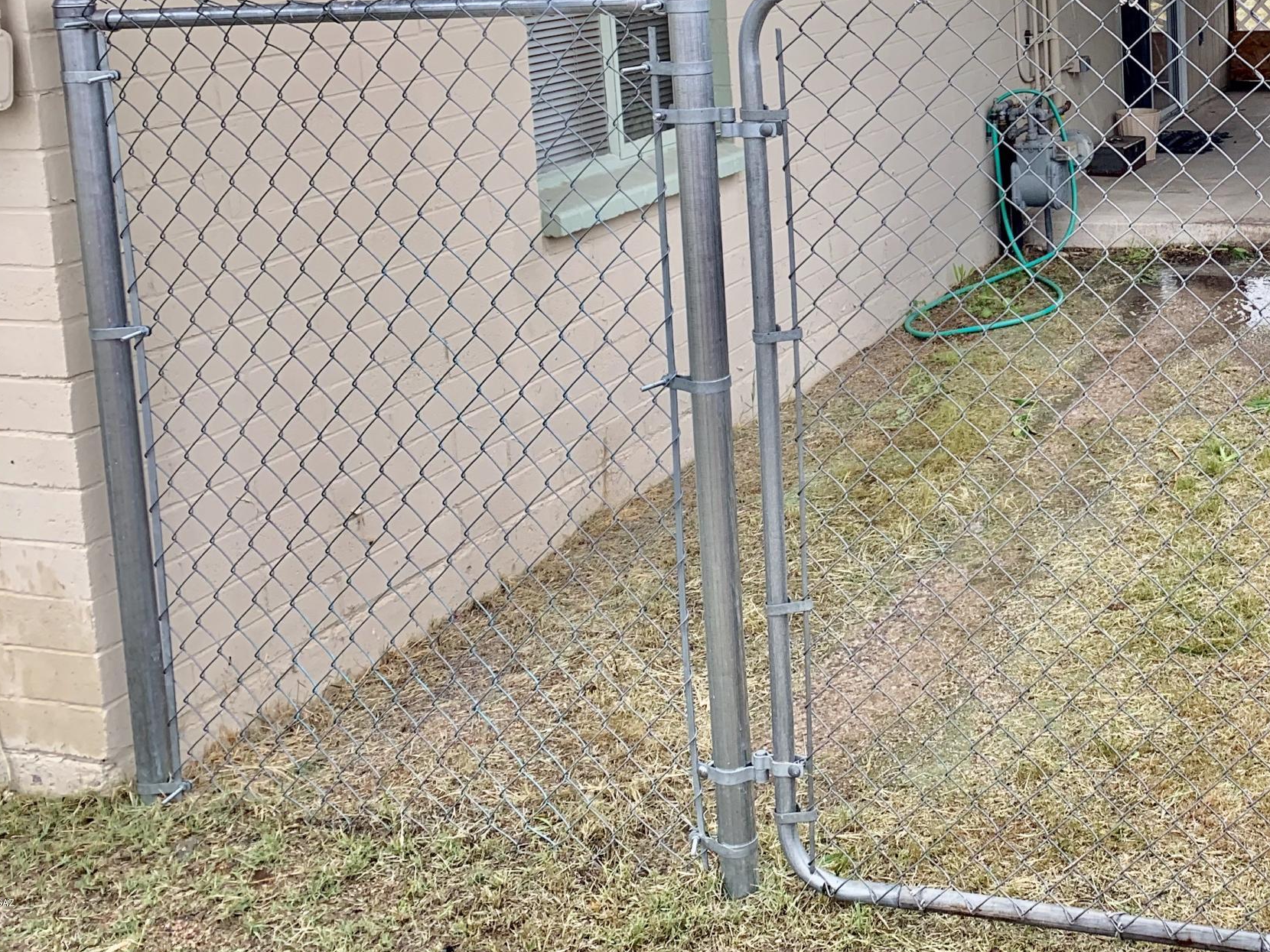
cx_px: 1089
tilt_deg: -5.5
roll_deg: +2.5
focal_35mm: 47
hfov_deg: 38.3
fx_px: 1724
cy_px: 96
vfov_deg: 29.6
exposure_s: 1/133
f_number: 1.8
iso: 25
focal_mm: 4.25
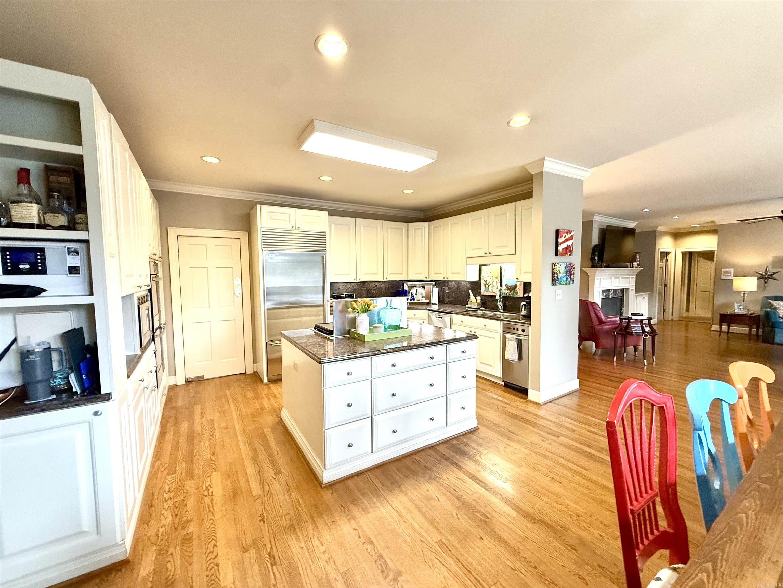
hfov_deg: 102.1
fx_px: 317
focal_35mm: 14
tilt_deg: -3.0
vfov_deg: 85.7
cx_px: 392
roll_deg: +0.4
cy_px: 294
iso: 400
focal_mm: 2.22
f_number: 2.2
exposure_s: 1/120
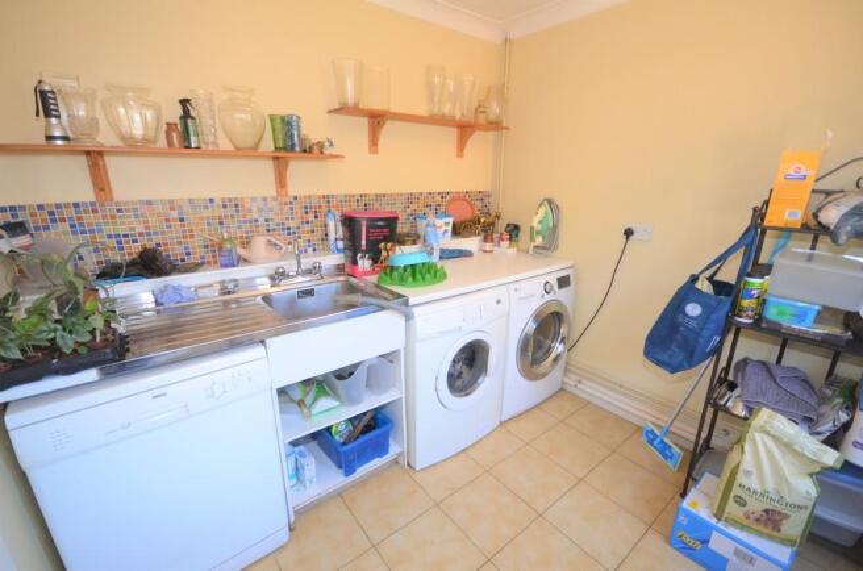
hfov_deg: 100.5
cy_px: 286
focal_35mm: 15
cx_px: 432
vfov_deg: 77.0
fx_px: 359
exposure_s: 1/60
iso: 800
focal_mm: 10
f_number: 4
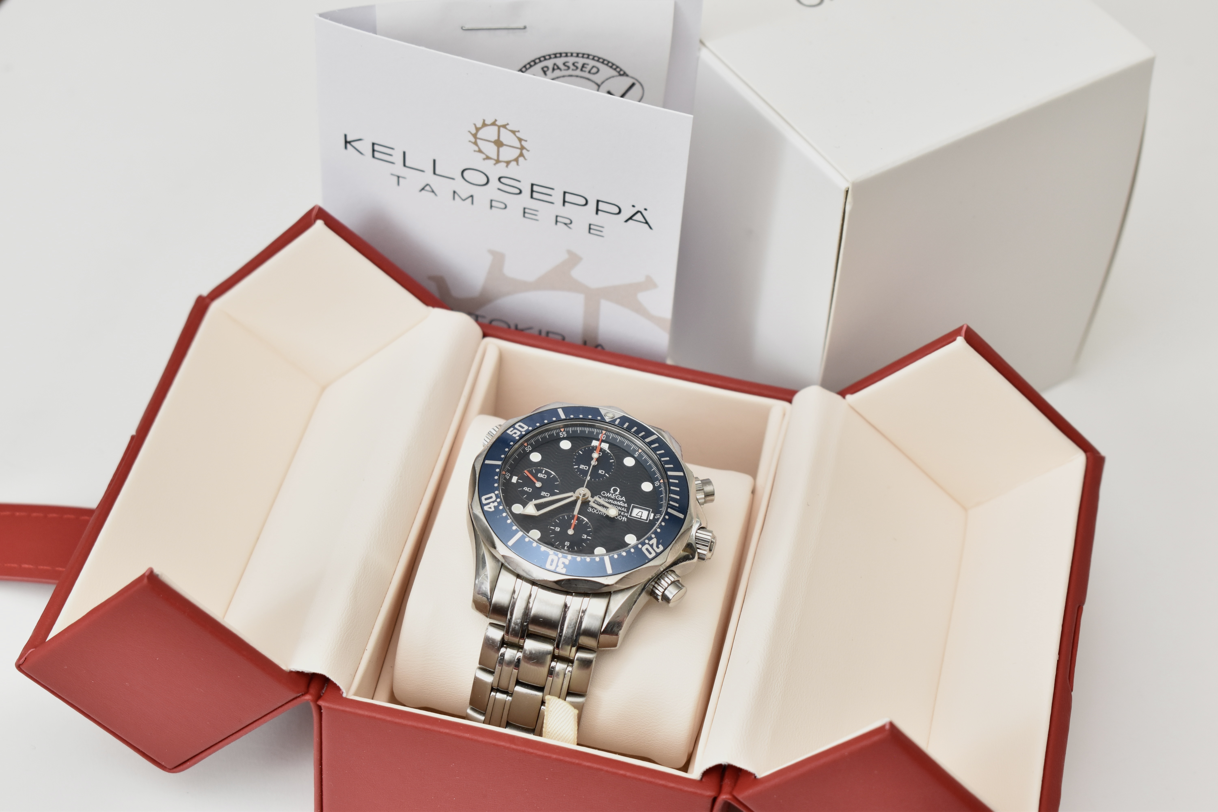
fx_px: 2639
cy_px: 406
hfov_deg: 26.0
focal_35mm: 78
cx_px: 609
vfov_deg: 17.5
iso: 800
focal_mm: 52
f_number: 7.1
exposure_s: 1/80
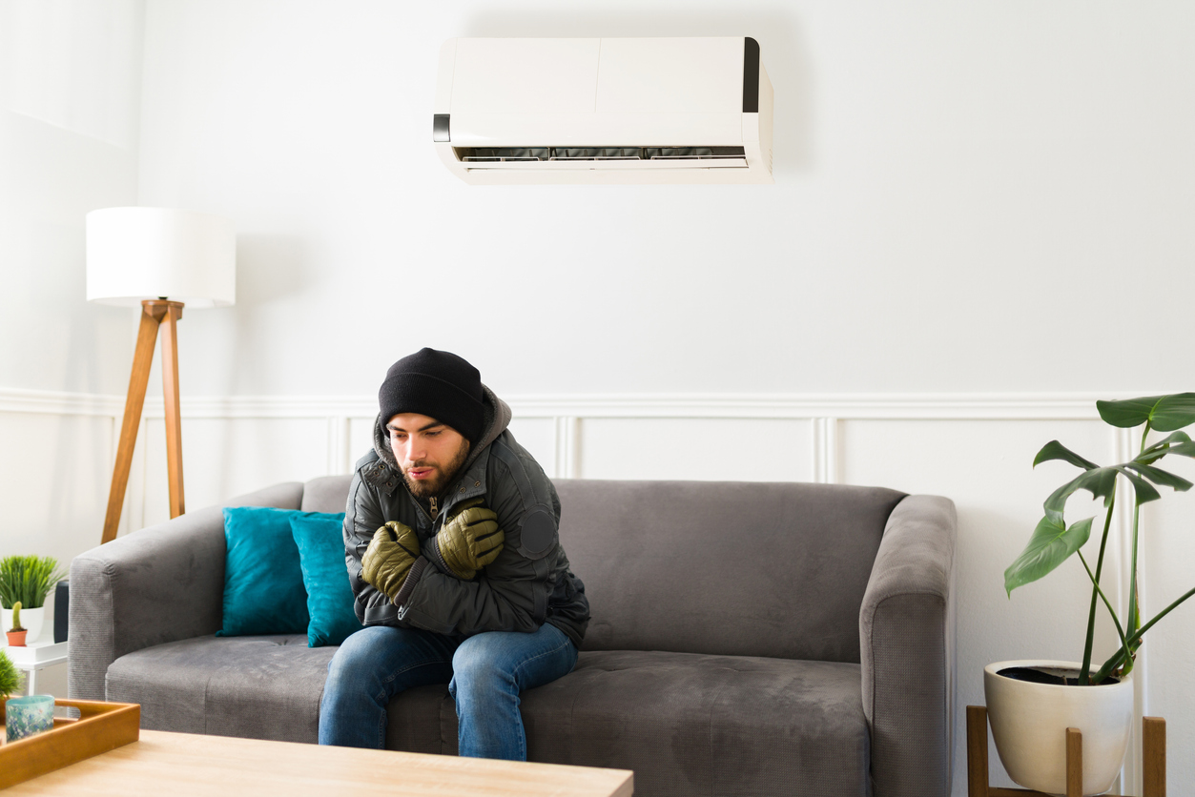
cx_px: 598
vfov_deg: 37.9
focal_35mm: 35
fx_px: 1162
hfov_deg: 54.4
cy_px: 398
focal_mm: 35
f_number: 1.4
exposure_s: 1/160
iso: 320
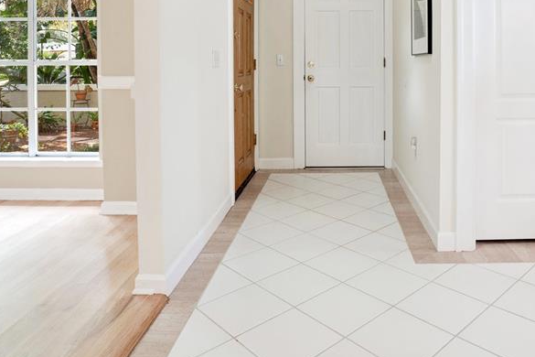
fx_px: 416
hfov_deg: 64.4
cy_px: 73
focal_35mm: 28
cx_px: 340
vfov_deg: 44.2
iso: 500
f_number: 8
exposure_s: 1/30
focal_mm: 16
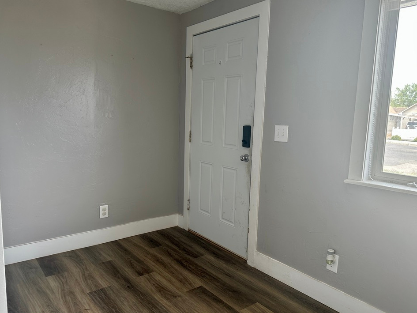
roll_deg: -2.5
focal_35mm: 26
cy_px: 160
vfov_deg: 53.1
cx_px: 216
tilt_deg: -7.5
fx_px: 313
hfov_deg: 67.3
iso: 100
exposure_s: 1/139
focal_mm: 6.86
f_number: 1.78
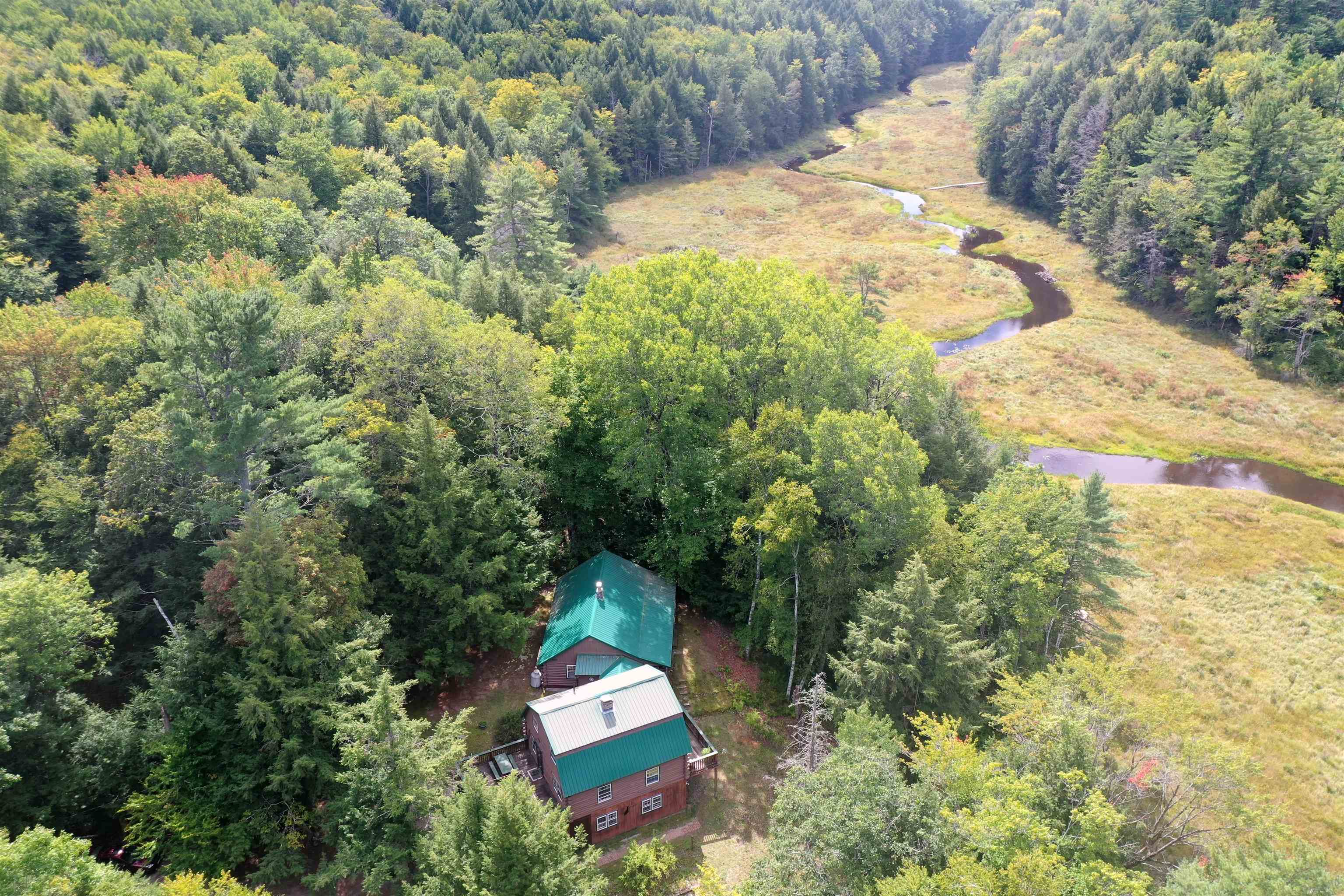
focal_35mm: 28
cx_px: 672
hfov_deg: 65.5
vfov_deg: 46.4
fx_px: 1045
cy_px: 448
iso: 100
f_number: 5
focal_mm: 10.26
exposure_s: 1/240
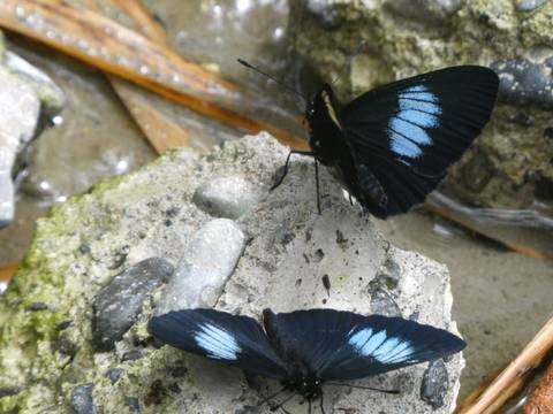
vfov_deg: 3.5
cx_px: 276
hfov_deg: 4.6
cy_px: 207
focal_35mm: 431
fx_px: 6885
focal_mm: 77.3
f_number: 7.1
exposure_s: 1/250
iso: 1000
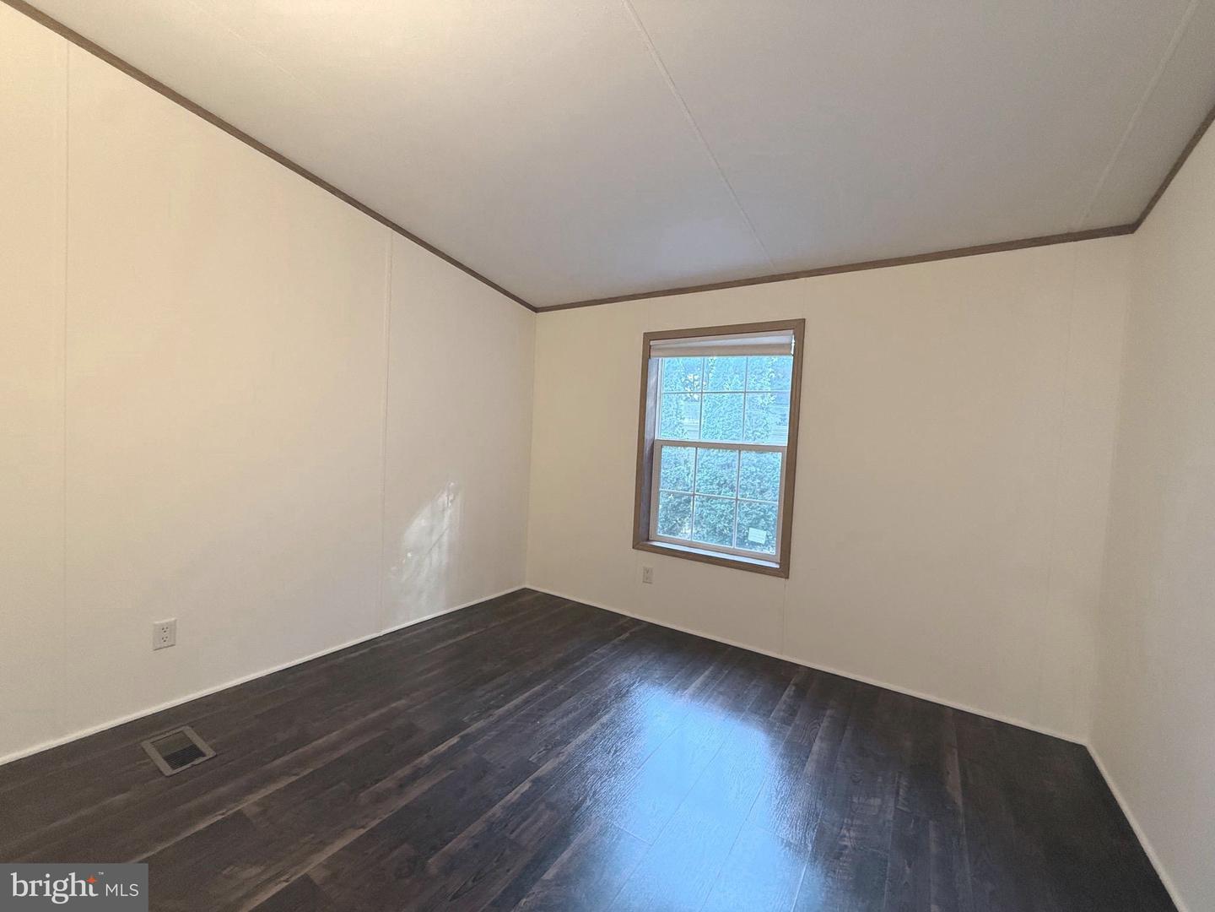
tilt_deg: -2.8
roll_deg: -3.0
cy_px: 456
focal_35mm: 14
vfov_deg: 85.7
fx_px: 491
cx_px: 608
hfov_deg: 102.1
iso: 500
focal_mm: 2.22
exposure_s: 1/60
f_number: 2.2
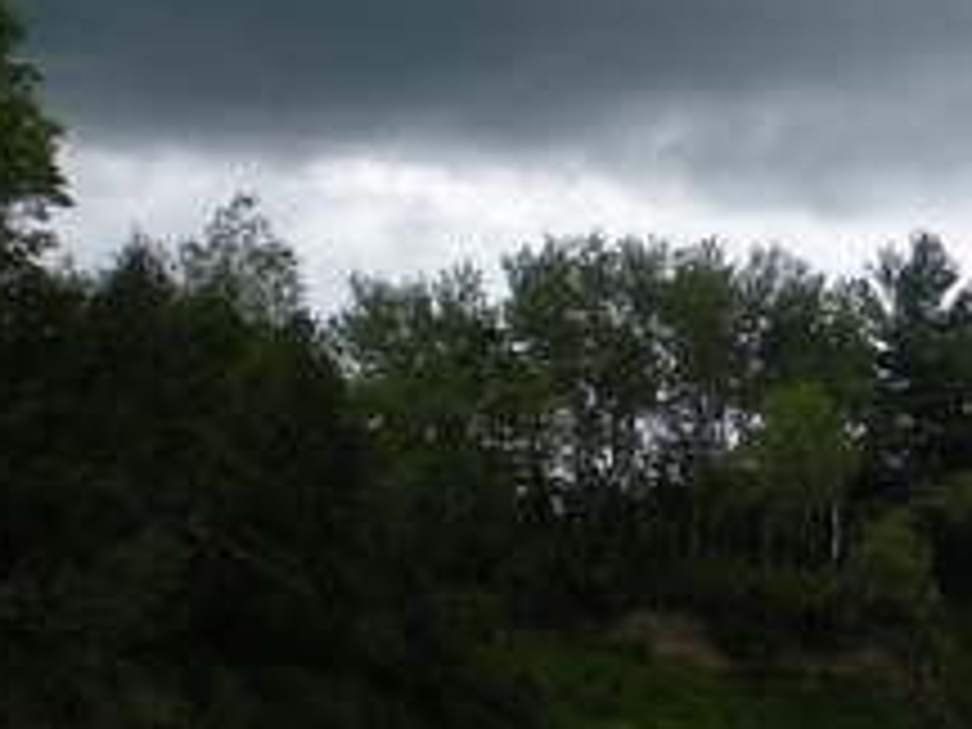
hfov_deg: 19.1
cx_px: 963
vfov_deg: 14.8
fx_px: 2808
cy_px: 274
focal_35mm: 100
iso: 64
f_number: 3.5
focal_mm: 6.3
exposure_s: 1/446
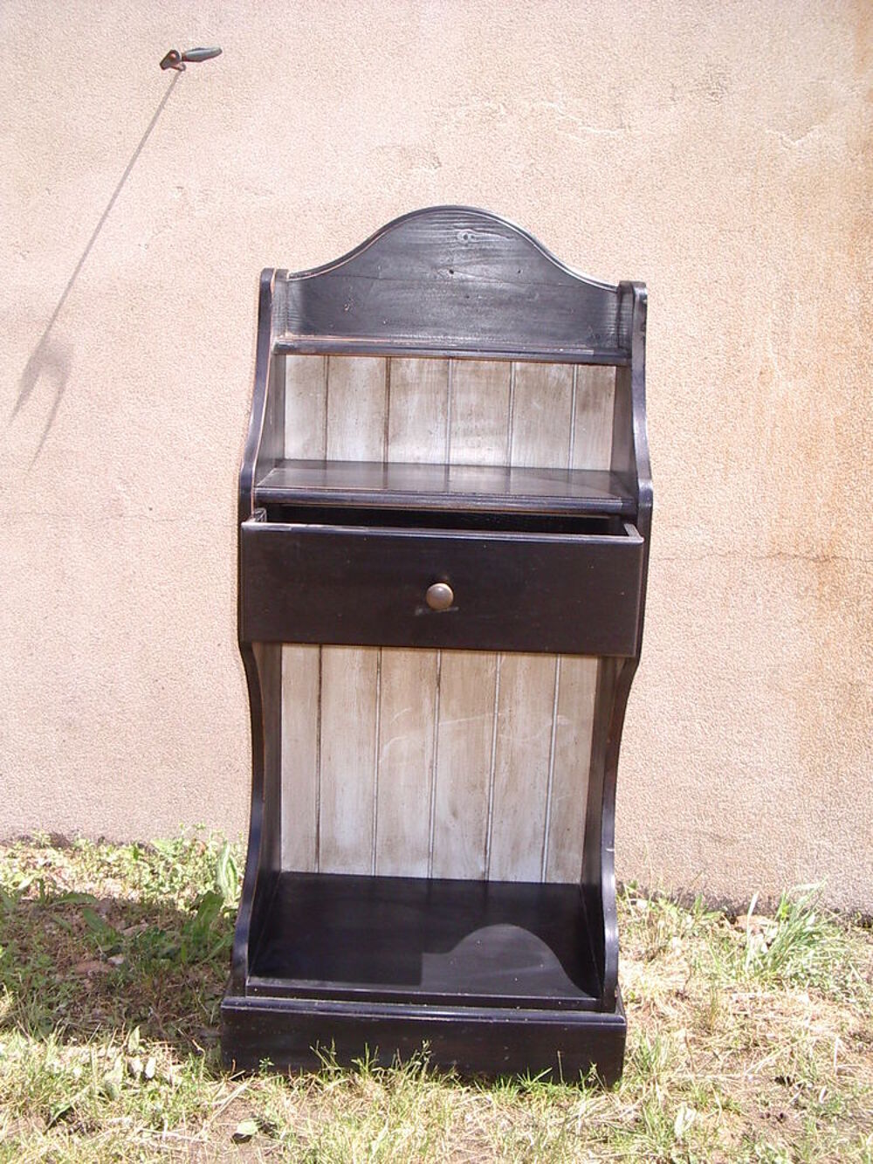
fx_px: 1278
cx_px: 436
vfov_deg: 49.0
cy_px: 582
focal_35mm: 38
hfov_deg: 37.7
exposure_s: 1/320
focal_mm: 5.8
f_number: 4.8
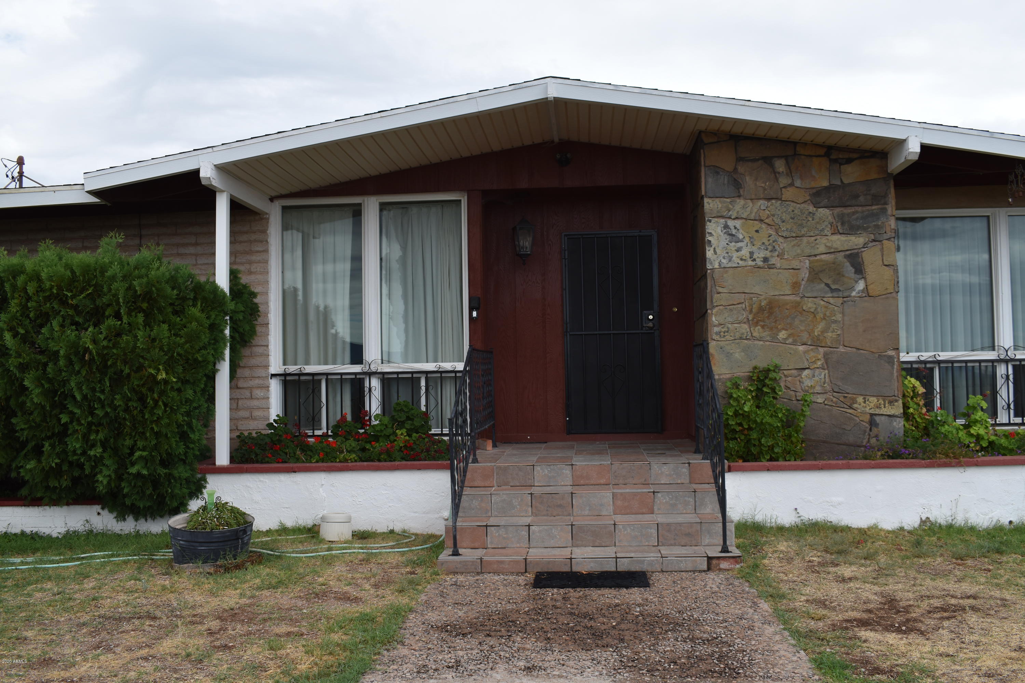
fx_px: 940
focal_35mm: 33
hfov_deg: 57.2
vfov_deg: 40.0
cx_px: 512
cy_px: 342
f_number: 8
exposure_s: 1/250
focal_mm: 22
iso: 110
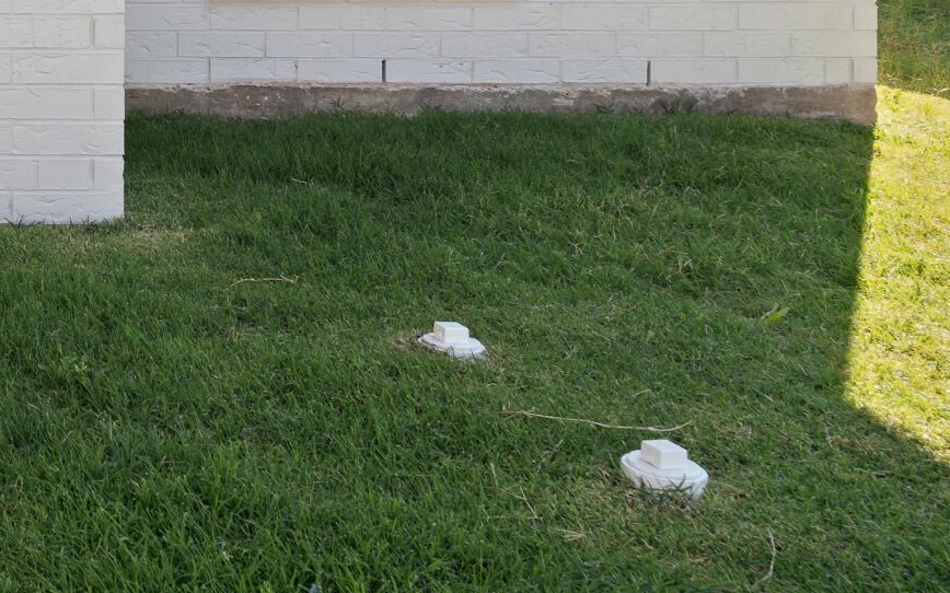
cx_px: -487
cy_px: -208
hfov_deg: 22.6
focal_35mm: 74
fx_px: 1915
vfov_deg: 16.5
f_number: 8
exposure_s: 1/20
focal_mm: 21
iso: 50
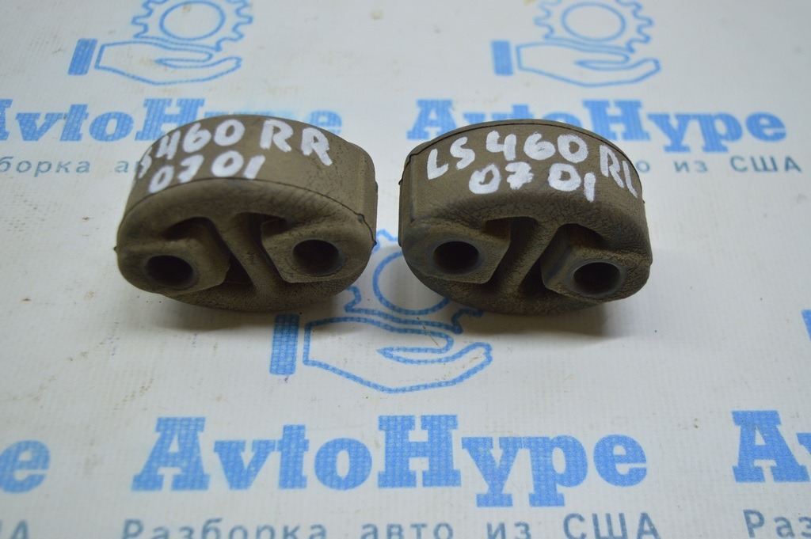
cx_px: 406
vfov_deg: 30.8
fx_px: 979
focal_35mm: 44
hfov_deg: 45.0
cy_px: 270
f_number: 4.2
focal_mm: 29
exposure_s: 1/80
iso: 400
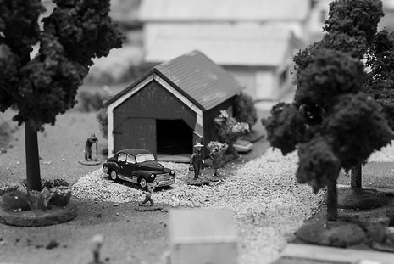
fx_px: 1402
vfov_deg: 10.7
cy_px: 136
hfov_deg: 16.0
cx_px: 183
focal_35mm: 128
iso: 3200
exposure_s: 1/80
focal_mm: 96
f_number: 7.1
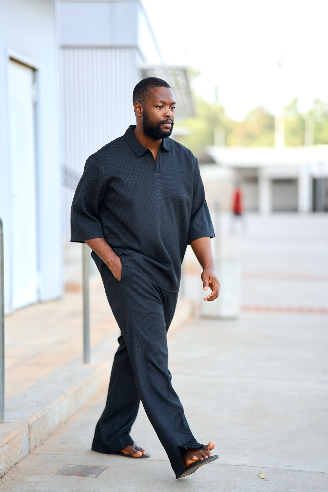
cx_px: 164
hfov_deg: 16.1
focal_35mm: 85
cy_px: 246
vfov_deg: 23.9
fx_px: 1162
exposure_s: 1/800
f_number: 1.4
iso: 100
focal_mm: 85
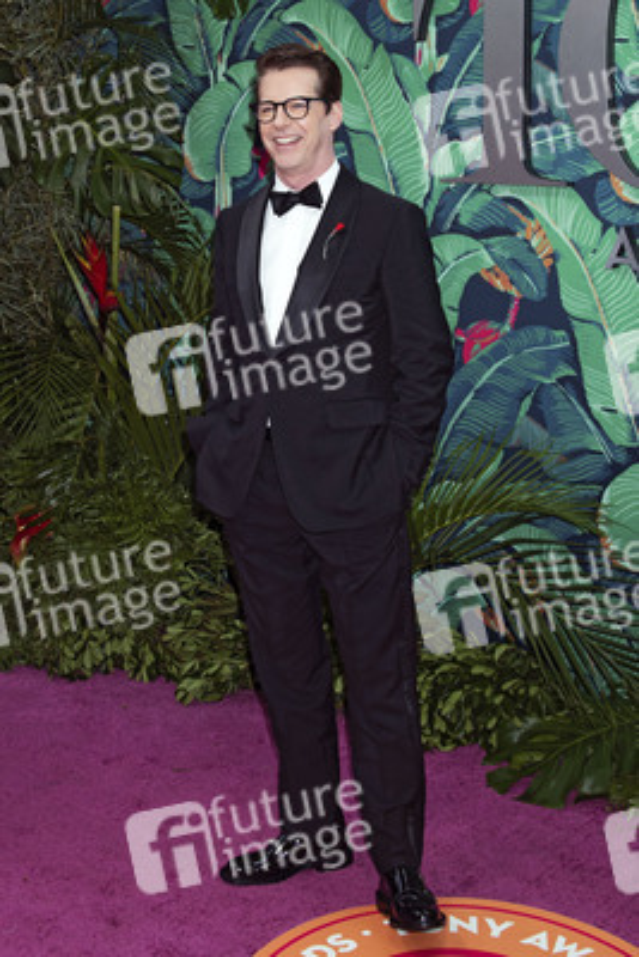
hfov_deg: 41.1
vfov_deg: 58.7
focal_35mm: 32
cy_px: 478
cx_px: 320
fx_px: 851
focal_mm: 32
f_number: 7.1
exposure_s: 1/200
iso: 400
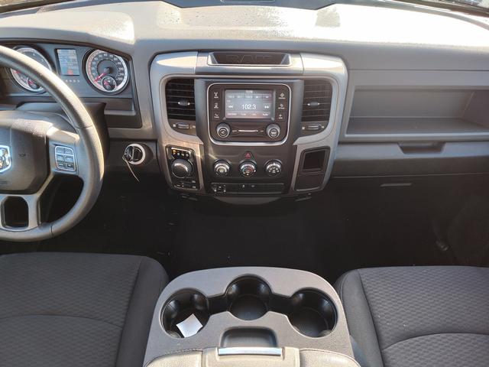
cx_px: 244
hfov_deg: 73.9
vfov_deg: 58.9
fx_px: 325
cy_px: 184
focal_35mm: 23
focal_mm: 5.56
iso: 174
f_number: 1.88
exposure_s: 1/120
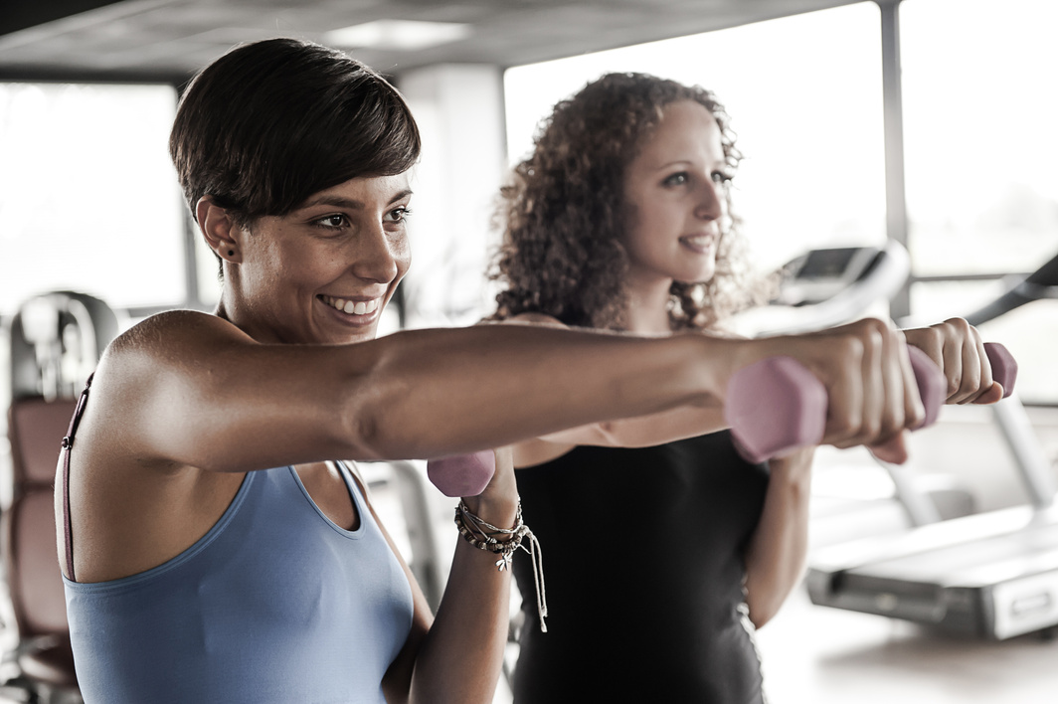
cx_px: 529
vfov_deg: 20.6
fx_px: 1938
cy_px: 352
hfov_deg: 30.5
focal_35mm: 66
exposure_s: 1/125
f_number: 3.5
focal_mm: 66
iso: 800
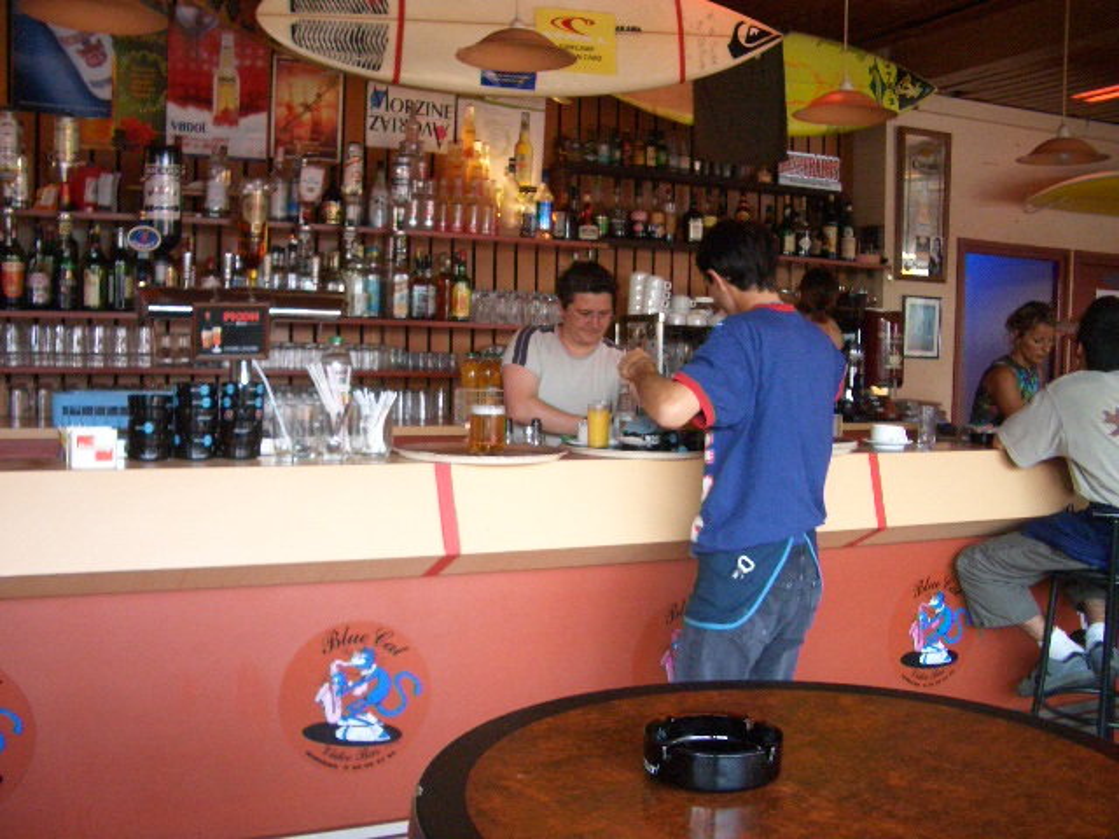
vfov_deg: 40.7
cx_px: 560
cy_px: 420
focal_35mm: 35
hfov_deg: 52.6
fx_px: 1131
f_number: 2.6
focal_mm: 5.8
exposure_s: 1/100
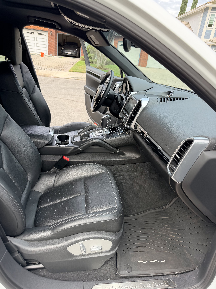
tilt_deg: -23.0
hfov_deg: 56.8
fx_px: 200
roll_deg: -7.8
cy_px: 144
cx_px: 108
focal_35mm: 24
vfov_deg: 71.6
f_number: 1.78
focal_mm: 6.76
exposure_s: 1/258
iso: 80
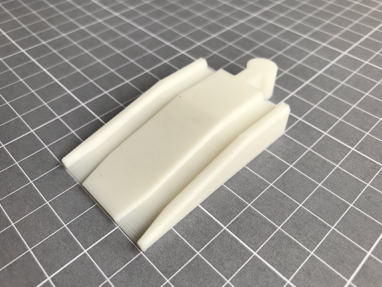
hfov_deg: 63.4
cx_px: 191
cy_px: 144
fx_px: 309
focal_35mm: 28
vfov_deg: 49.8
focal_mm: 3.99
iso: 25
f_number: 1.8
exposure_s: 1/120
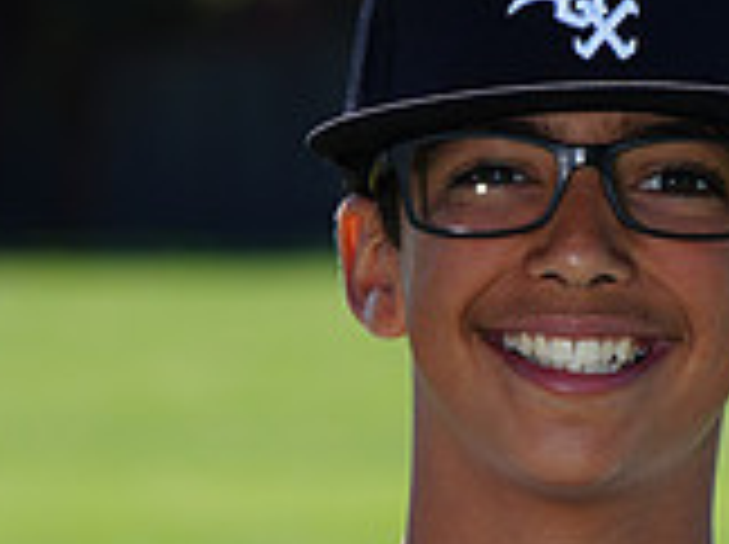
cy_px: 782
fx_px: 14152
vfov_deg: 2.2
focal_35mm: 673
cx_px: 623
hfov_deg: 2.9
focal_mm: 195
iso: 200
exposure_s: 1/250
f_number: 9
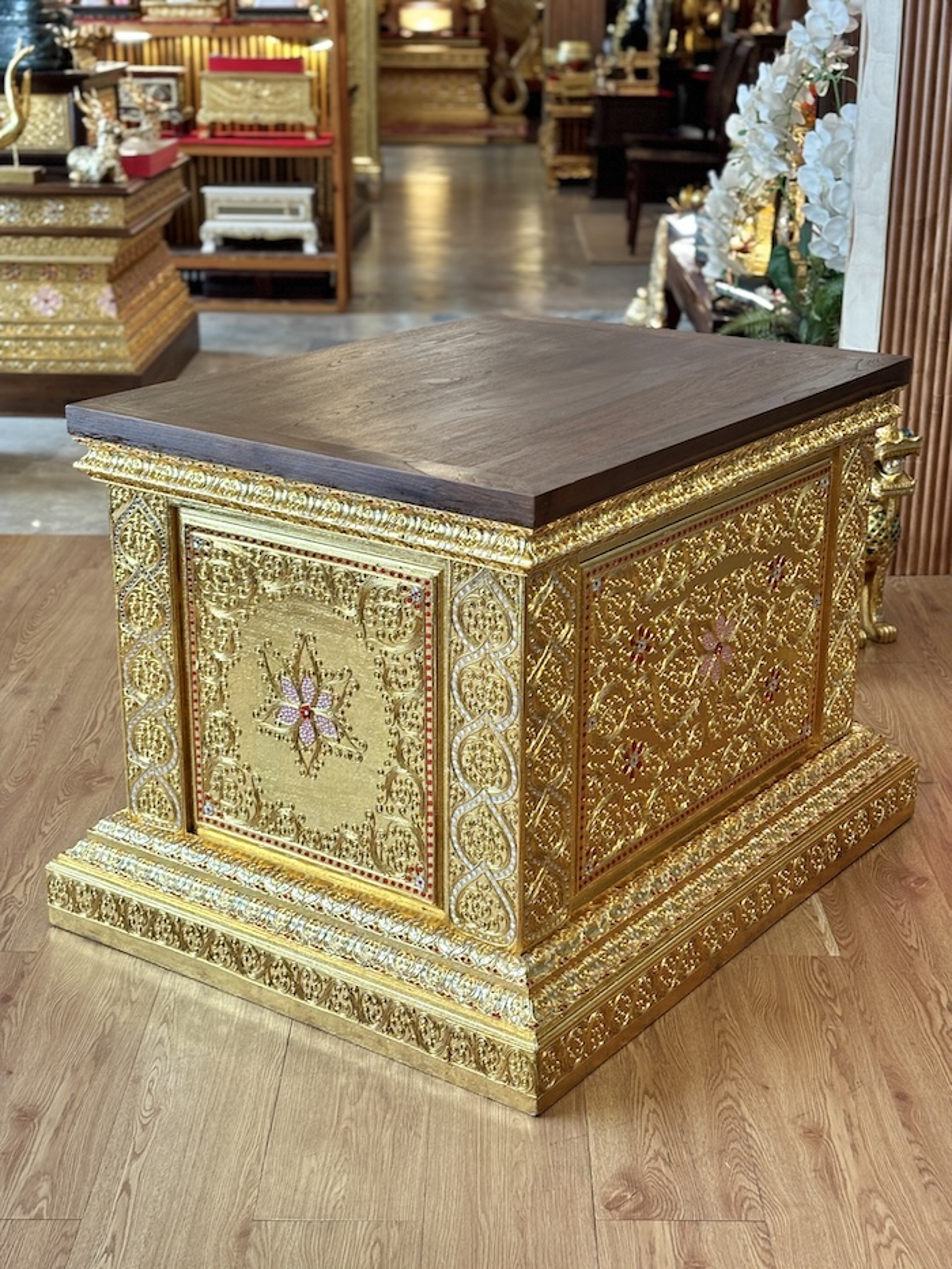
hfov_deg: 28.0
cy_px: 634
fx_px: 1906
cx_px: 476
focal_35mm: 52
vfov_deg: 36.8
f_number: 1.6
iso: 160
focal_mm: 5.96
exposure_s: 1/50
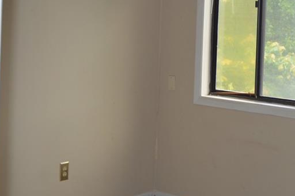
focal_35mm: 78
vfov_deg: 17.2
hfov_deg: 25.4
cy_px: 18
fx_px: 638
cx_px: 254
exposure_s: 1/60
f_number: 4
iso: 450
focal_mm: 26
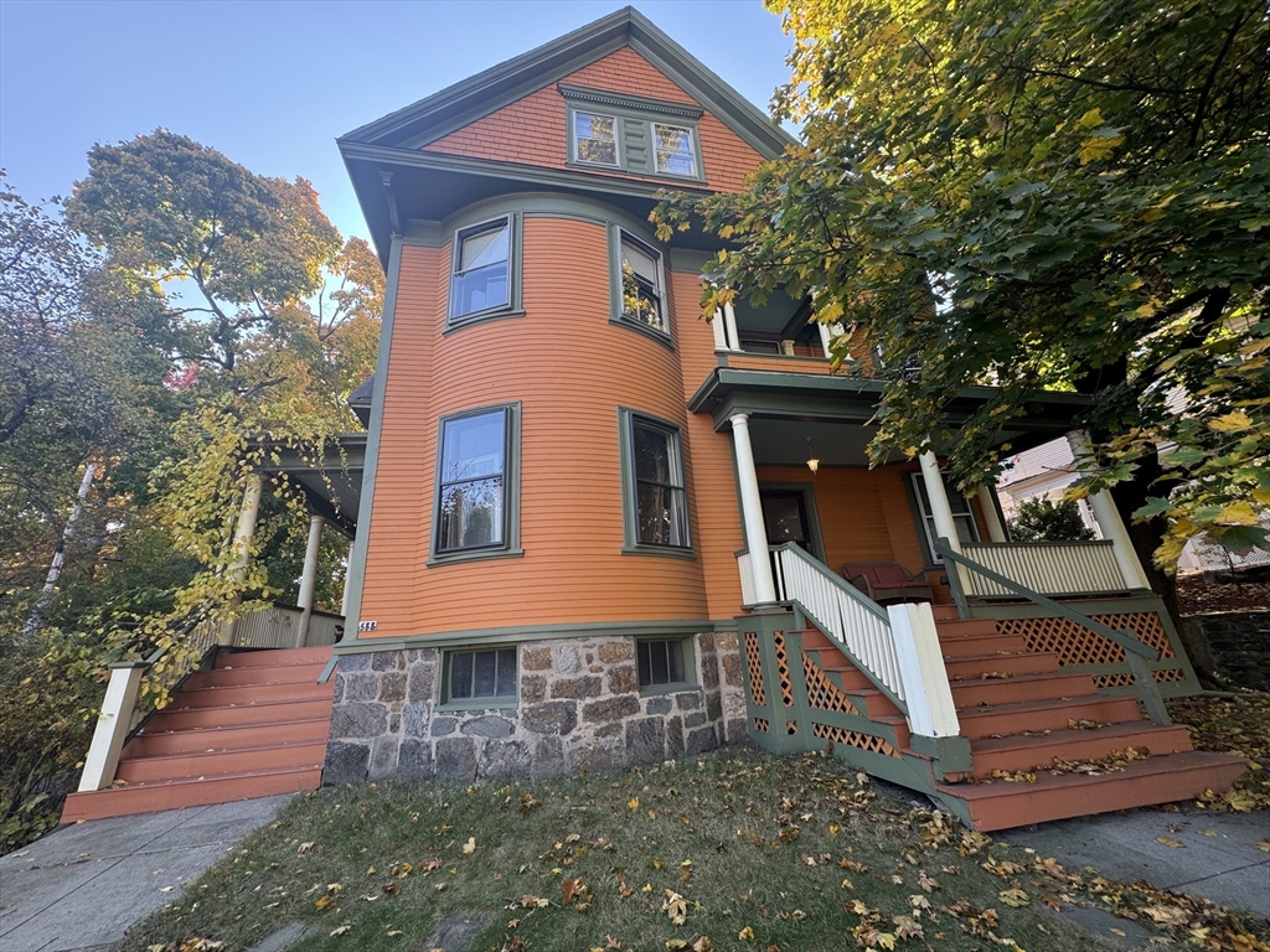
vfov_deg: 85.7
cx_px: 635
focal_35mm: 14
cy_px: 476
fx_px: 514
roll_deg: +3.9
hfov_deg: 102.1
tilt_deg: +19.0
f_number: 2.2
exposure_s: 1/143
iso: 40
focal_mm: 2.22
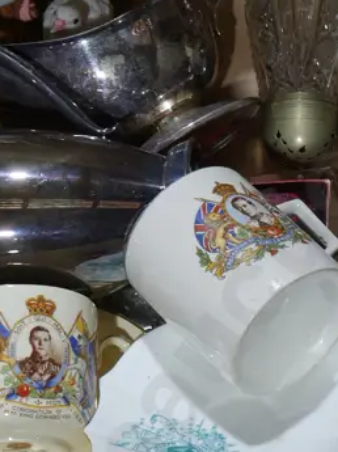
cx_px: 219
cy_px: 339
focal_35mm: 107
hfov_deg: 13.8
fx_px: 1396
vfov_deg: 18.3
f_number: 4
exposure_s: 1/100
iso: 200
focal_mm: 18
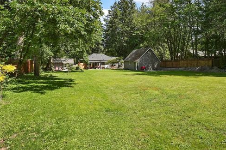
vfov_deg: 58.9
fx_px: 132
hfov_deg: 80.7
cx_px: 130
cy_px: 59
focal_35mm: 21
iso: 80
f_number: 7.1
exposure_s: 1/125
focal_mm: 16
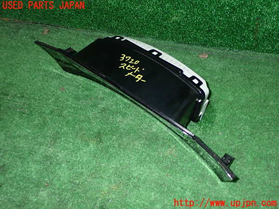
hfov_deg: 49.0
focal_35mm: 38
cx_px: 140
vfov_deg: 37.7
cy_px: 104
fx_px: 306
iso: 800
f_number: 8
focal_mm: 6.83
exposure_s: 1/40
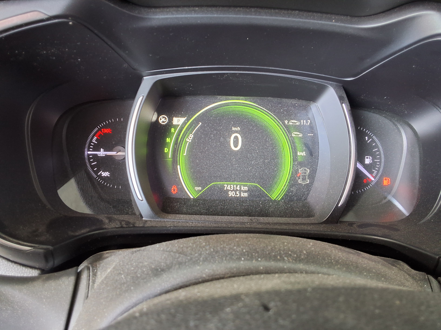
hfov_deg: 63.4
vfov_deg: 49.7
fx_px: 357
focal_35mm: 28
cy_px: 165
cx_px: 220
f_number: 1.9
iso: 200
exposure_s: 1/40
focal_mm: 2.91
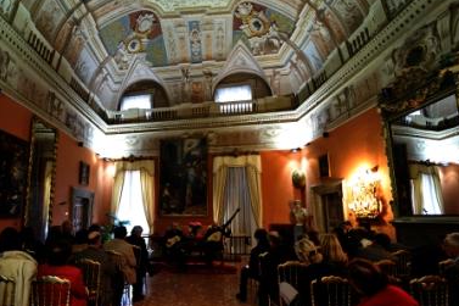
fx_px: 242
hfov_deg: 86.2
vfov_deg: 64.3
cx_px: 192
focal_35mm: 19
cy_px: 173
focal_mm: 16
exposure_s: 1/30
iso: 800
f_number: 2.8
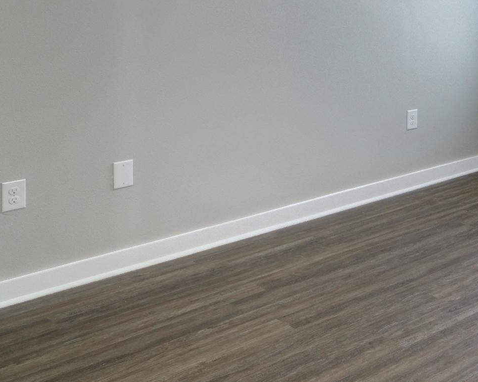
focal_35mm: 47
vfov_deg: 29.2
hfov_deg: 31.3
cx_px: 609
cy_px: -31
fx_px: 665
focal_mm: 11
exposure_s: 1/60
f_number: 8
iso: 400
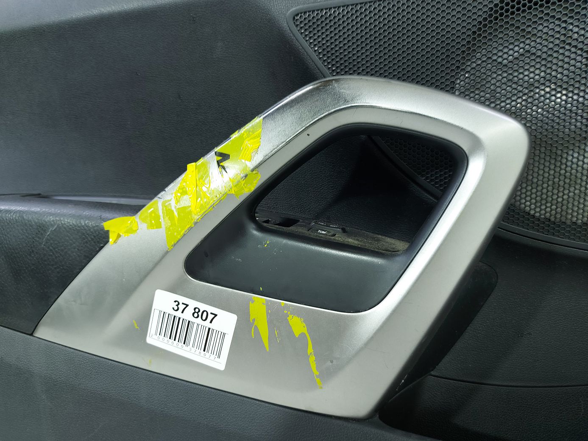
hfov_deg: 71.6
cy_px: 220
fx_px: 408
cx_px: 294
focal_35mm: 24
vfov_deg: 56.8
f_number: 1.8
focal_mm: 5.23
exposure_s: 1/50
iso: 125
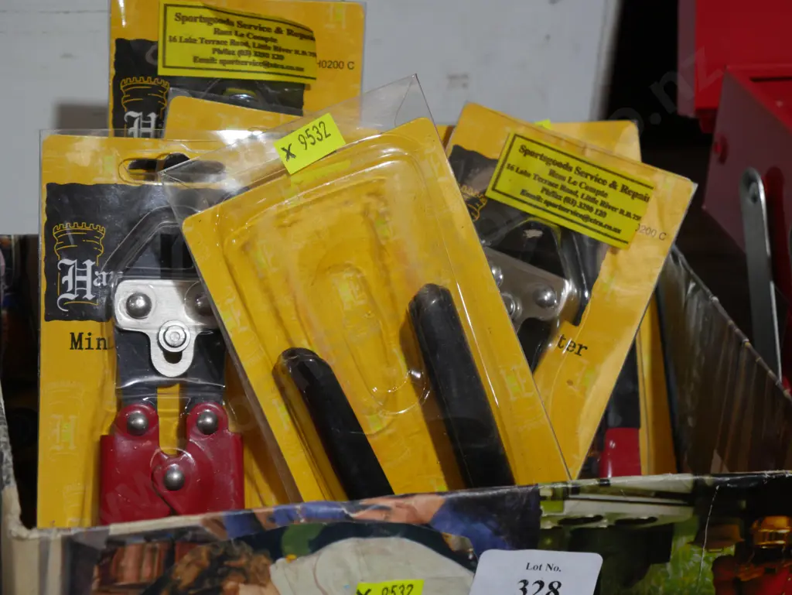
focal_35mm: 76
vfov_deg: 19.4
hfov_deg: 25.6
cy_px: 298
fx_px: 1740
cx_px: 396
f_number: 5.5
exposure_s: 1/100
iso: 1250
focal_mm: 38
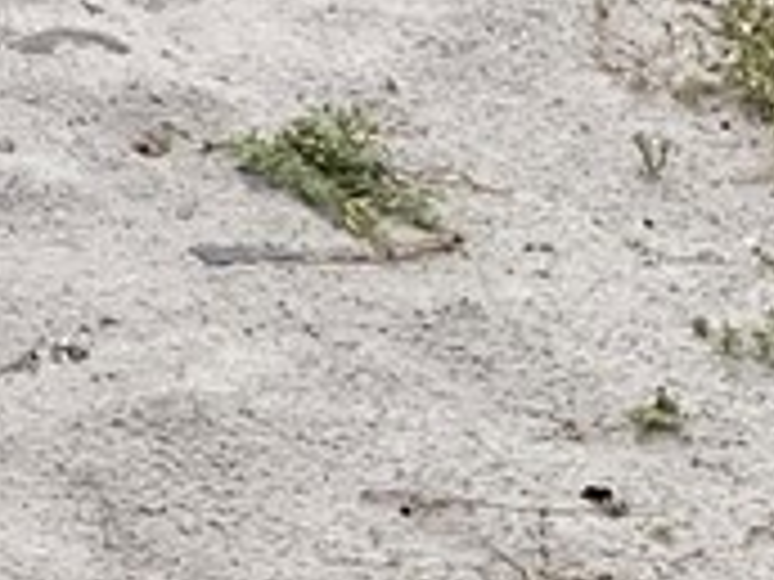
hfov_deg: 10.2
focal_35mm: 173
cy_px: -1021
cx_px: -990
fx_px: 3868
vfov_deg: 7.7
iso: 16
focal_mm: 3
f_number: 1.8
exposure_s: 1/3322
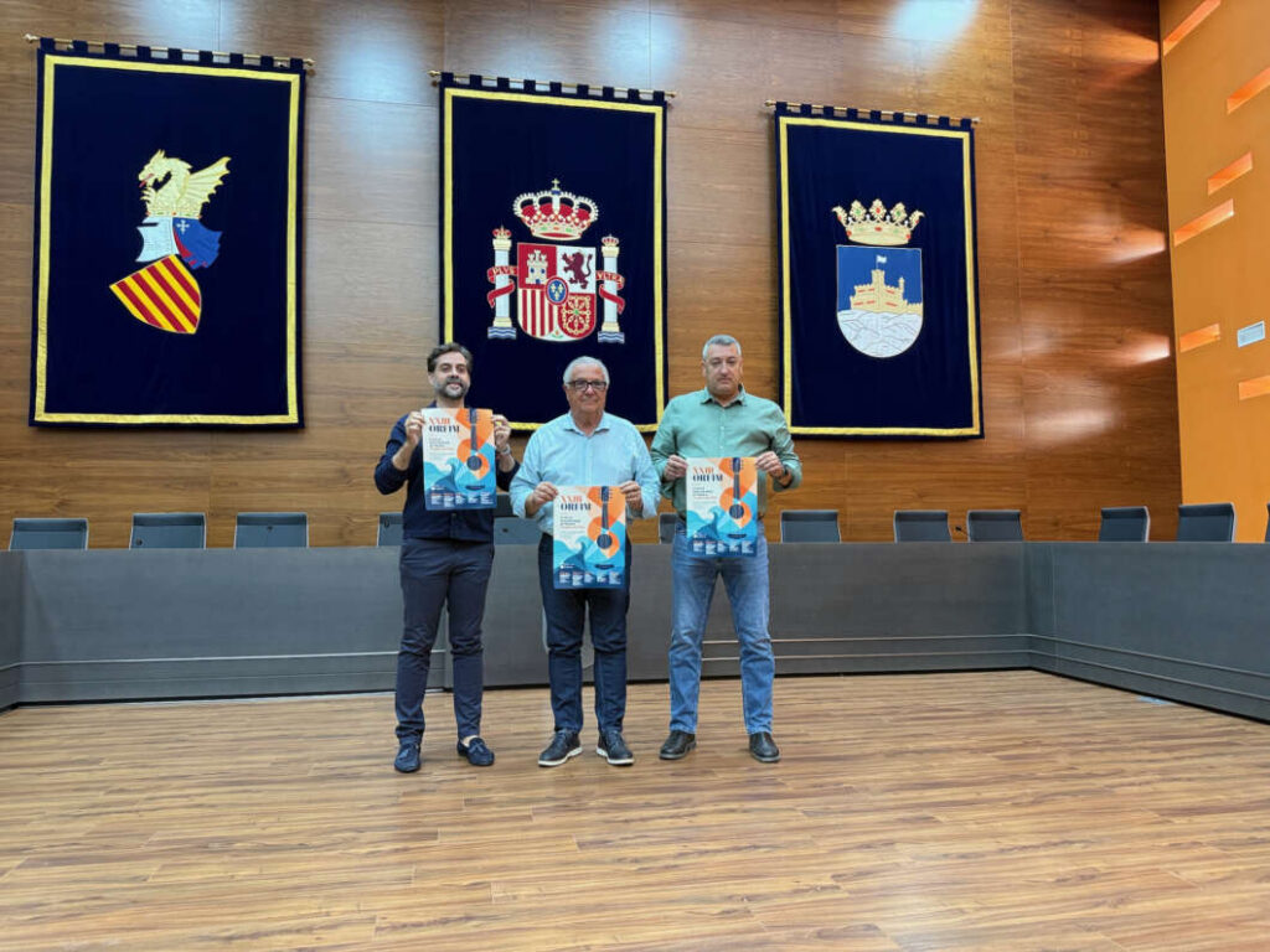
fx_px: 881
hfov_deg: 71.6
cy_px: 476
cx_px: 635
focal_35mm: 24
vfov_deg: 56.8
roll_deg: -0.4
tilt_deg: +4.7
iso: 250
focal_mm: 6.76
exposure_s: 1/50
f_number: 1.78
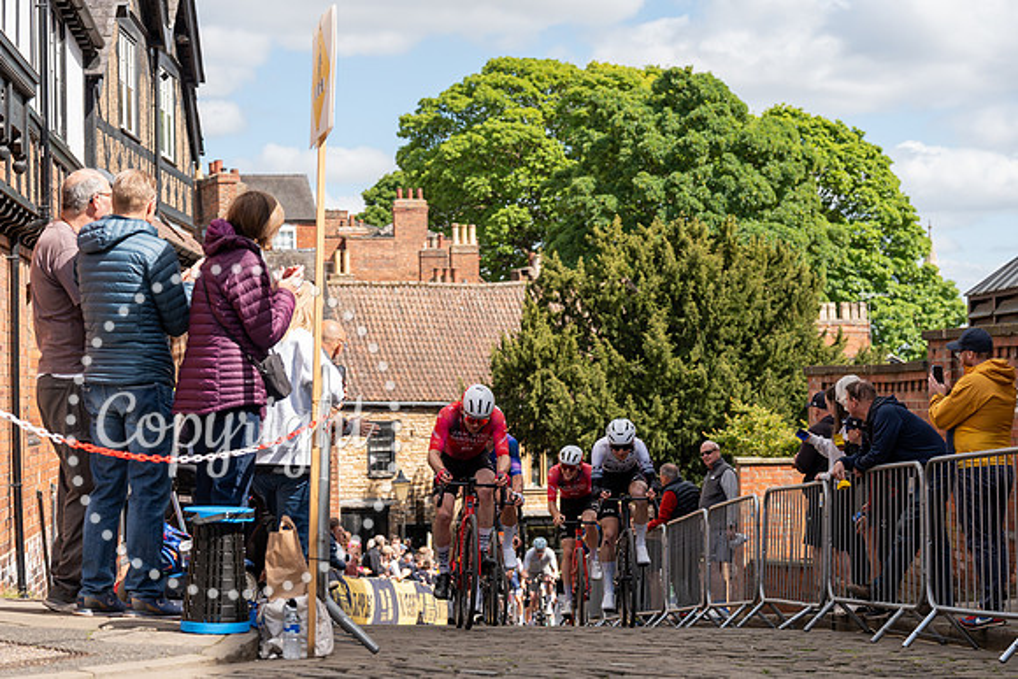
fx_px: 2121
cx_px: 509
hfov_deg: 27.0
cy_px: 340
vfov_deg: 18.2
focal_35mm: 75
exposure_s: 1/1000
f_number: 5
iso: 400
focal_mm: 75
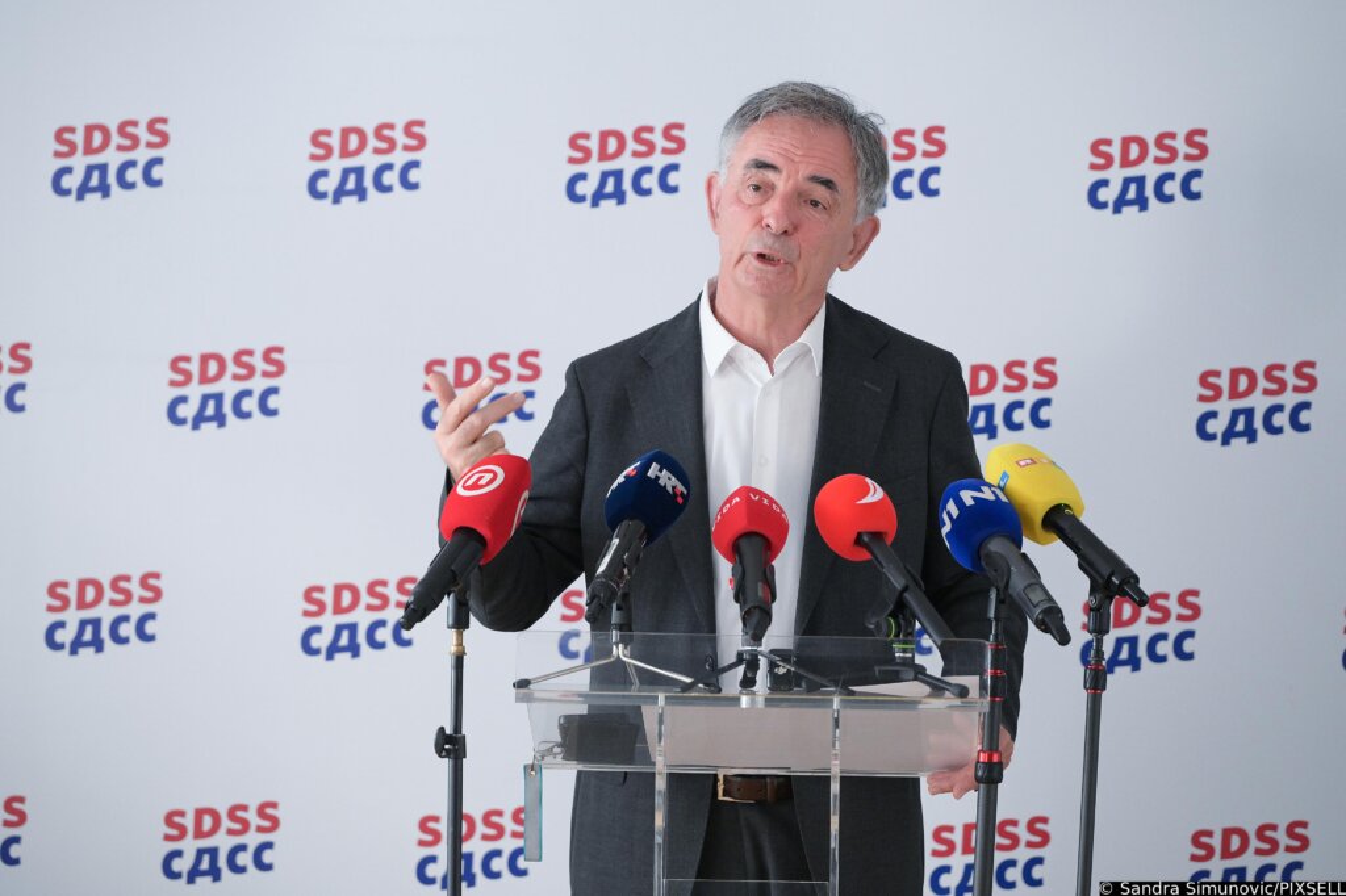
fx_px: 4485
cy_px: 448
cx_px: 673
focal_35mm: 120
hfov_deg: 17.1
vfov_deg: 11.4
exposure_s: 1/125
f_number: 4
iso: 3200
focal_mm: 120
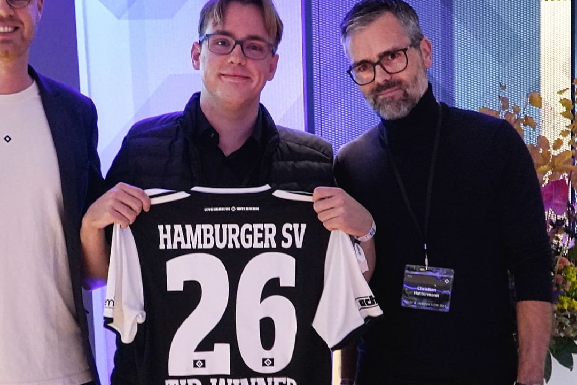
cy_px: 244
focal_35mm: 55
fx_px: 881
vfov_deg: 24.5
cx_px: 201
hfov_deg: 35.9
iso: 2000
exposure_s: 1/40
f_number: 4
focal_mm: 22
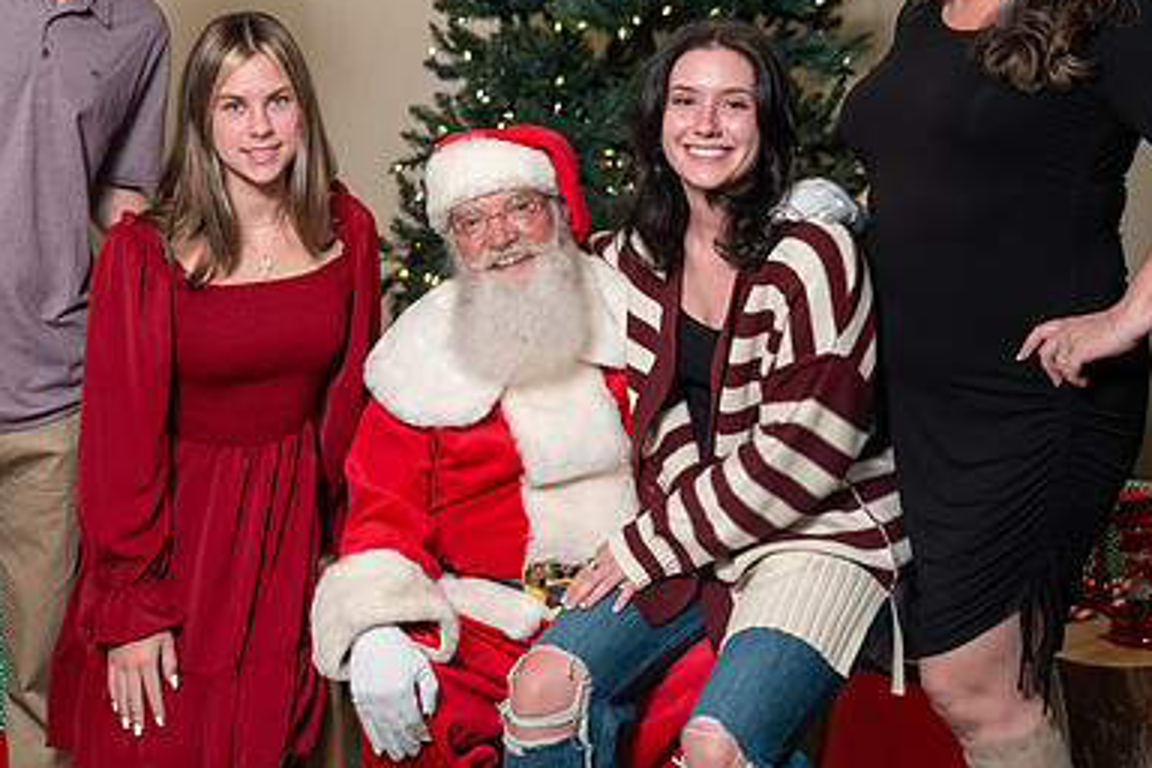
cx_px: 477
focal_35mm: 65
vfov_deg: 20.8
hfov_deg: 30.9
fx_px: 2080
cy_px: 200
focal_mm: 43
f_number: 4
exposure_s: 1/200
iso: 1600
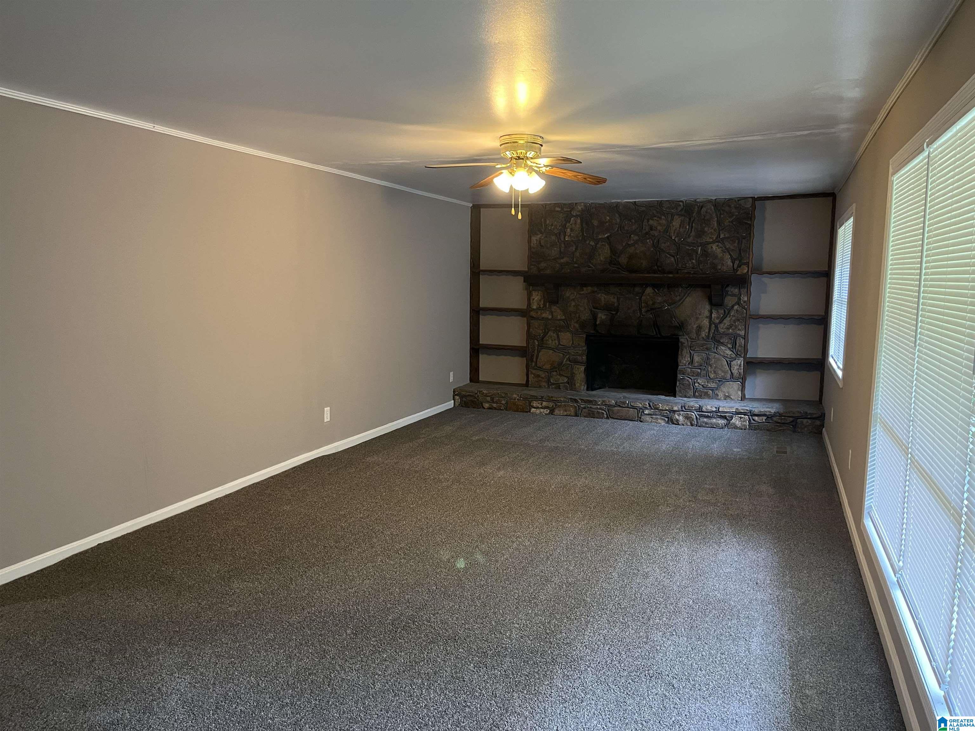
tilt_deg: -7.8
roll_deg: -0.3
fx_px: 732
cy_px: 366
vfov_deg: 53.1
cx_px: 488
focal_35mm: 26
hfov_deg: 67.3
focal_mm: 5.1
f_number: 1.6
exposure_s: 1/60
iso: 250
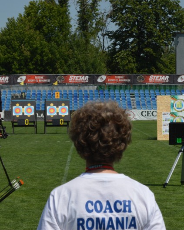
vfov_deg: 11.6
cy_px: 115
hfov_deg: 9.3
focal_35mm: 166
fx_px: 1130
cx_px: 56
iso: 400
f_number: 22
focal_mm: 78
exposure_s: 1/250
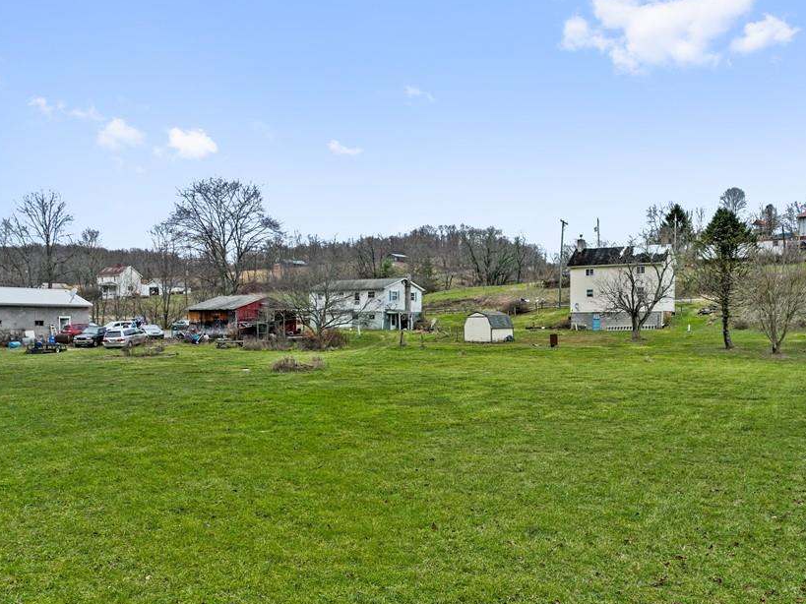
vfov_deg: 46.7
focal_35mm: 30
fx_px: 698
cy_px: 342
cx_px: 482
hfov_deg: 59.5
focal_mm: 12.29
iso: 110
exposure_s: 1/1000
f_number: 2.8
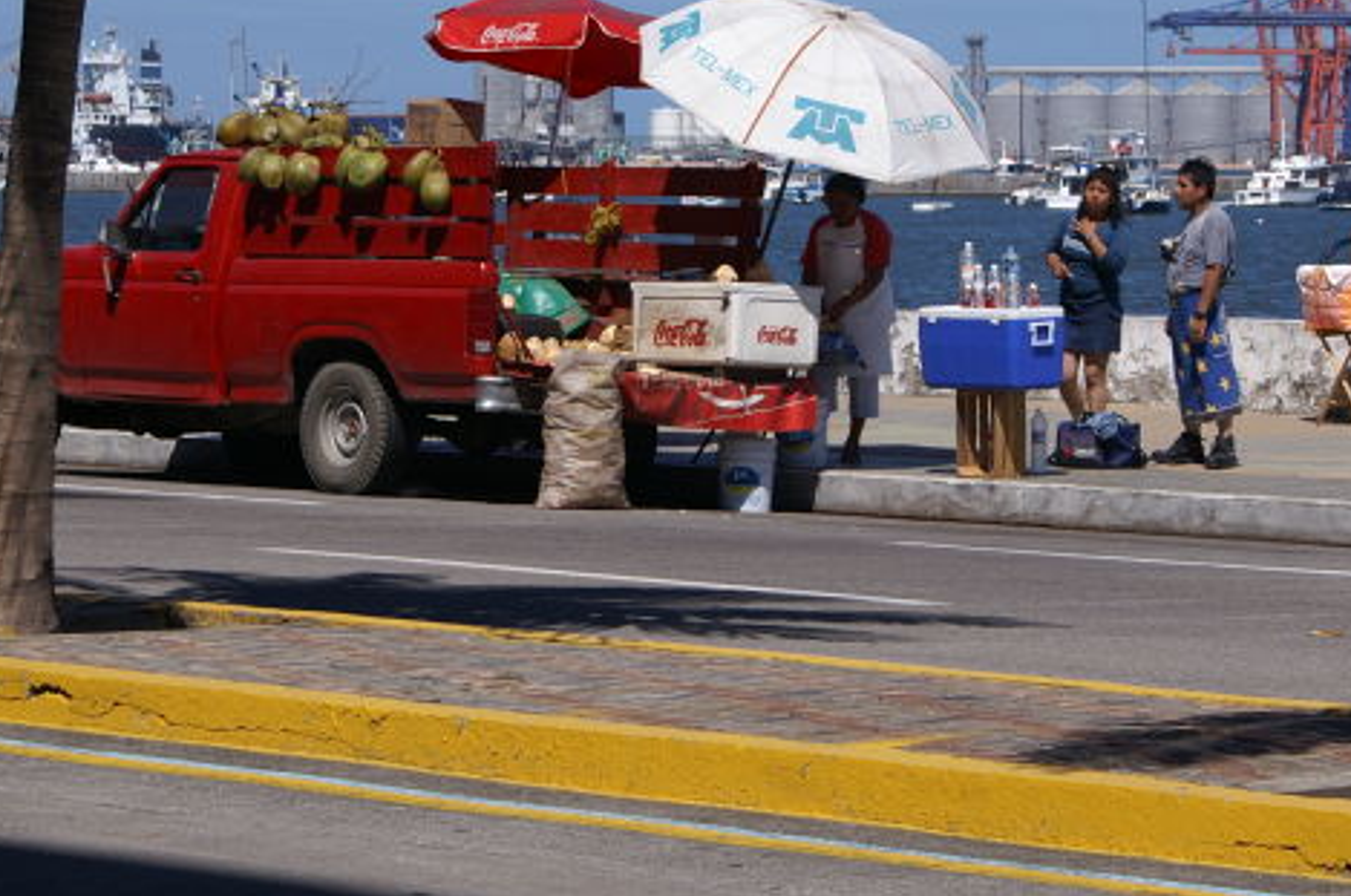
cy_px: 215
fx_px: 6706
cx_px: 808
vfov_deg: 7.6
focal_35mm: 179
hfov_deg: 11.5
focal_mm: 70
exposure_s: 1/300
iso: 100
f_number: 11
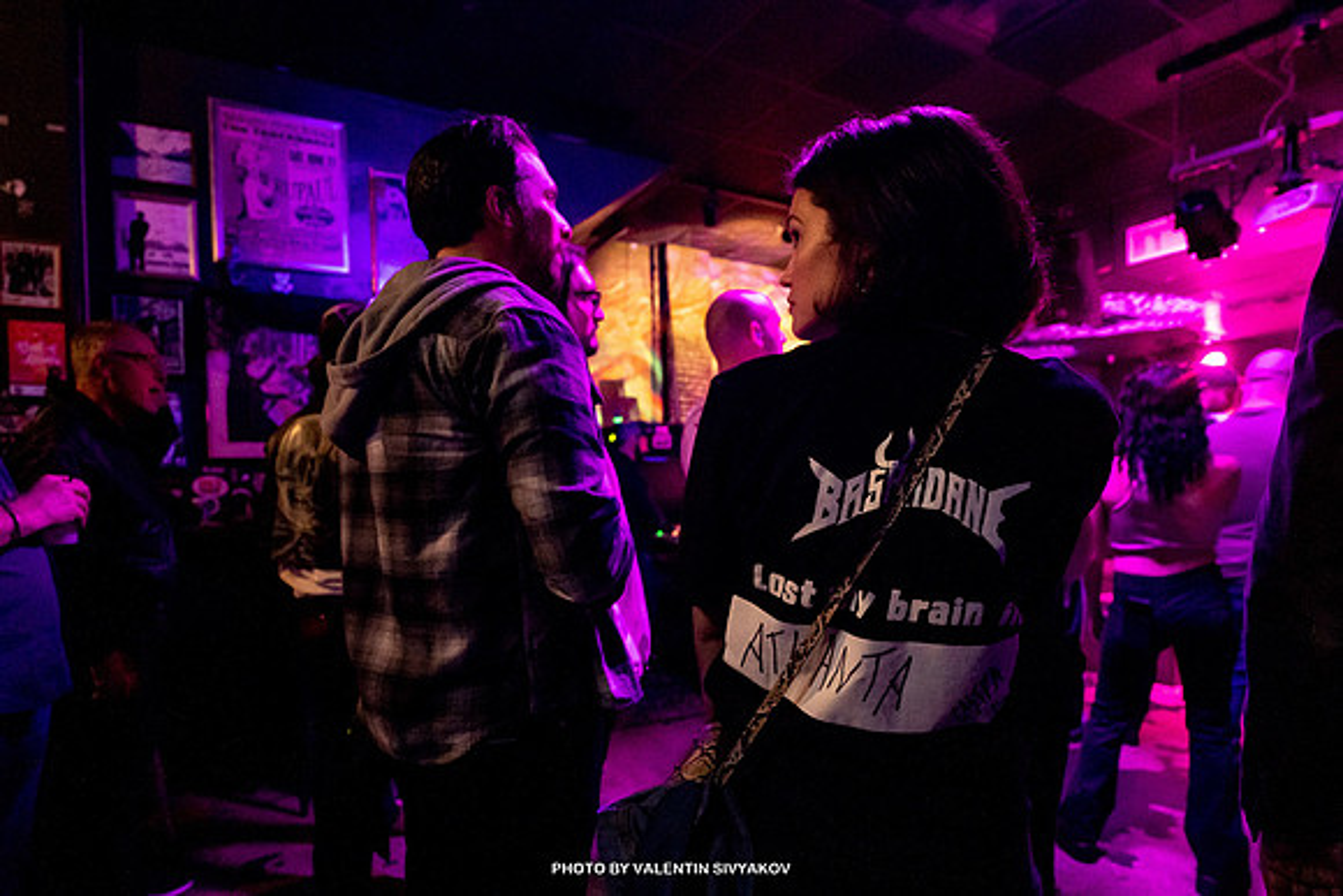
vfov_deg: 66.0
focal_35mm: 18
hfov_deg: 88.6
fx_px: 686
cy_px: 516
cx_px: 610
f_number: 2.8
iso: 3200
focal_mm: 14
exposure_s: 1/80
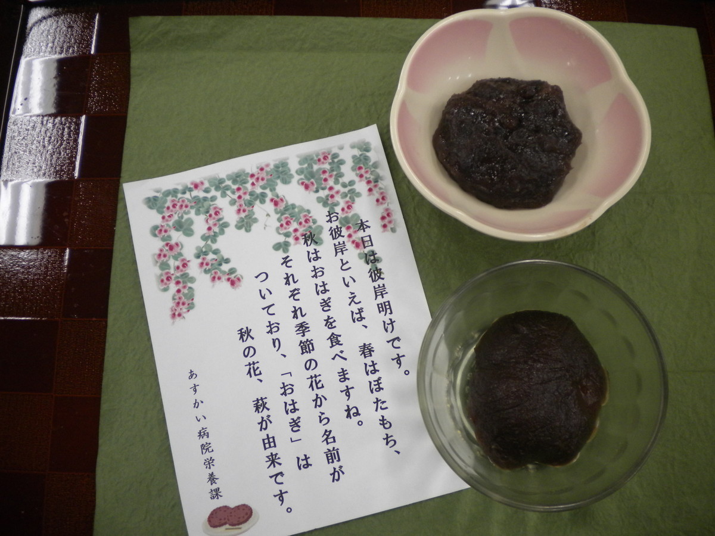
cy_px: 268
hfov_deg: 52.6
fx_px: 723
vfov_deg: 40.7
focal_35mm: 35
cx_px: 358
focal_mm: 6.3
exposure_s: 1/52.8
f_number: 3.1
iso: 216
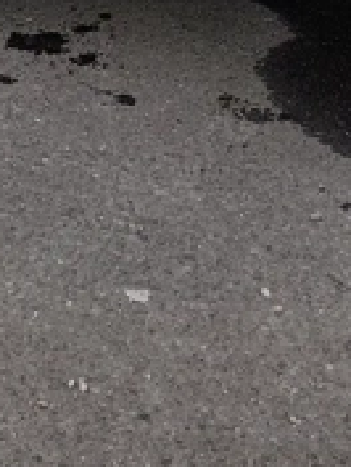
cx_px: -50
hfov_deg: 13.9
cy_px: -491
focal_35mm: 104
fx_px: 1404
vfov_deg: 15.0
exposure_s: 1/117
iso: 50
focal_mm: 6.19
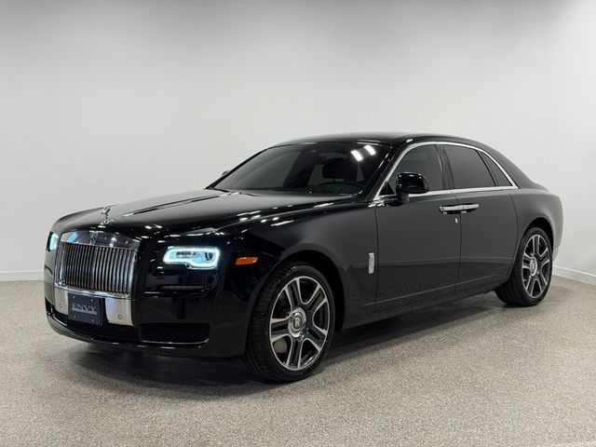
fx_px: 826
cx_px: 298
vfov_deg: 30.3
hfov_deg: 39.7
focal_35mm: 48
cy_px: 224
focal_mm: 6.76
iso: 64
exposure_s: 1/281
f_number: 1.78
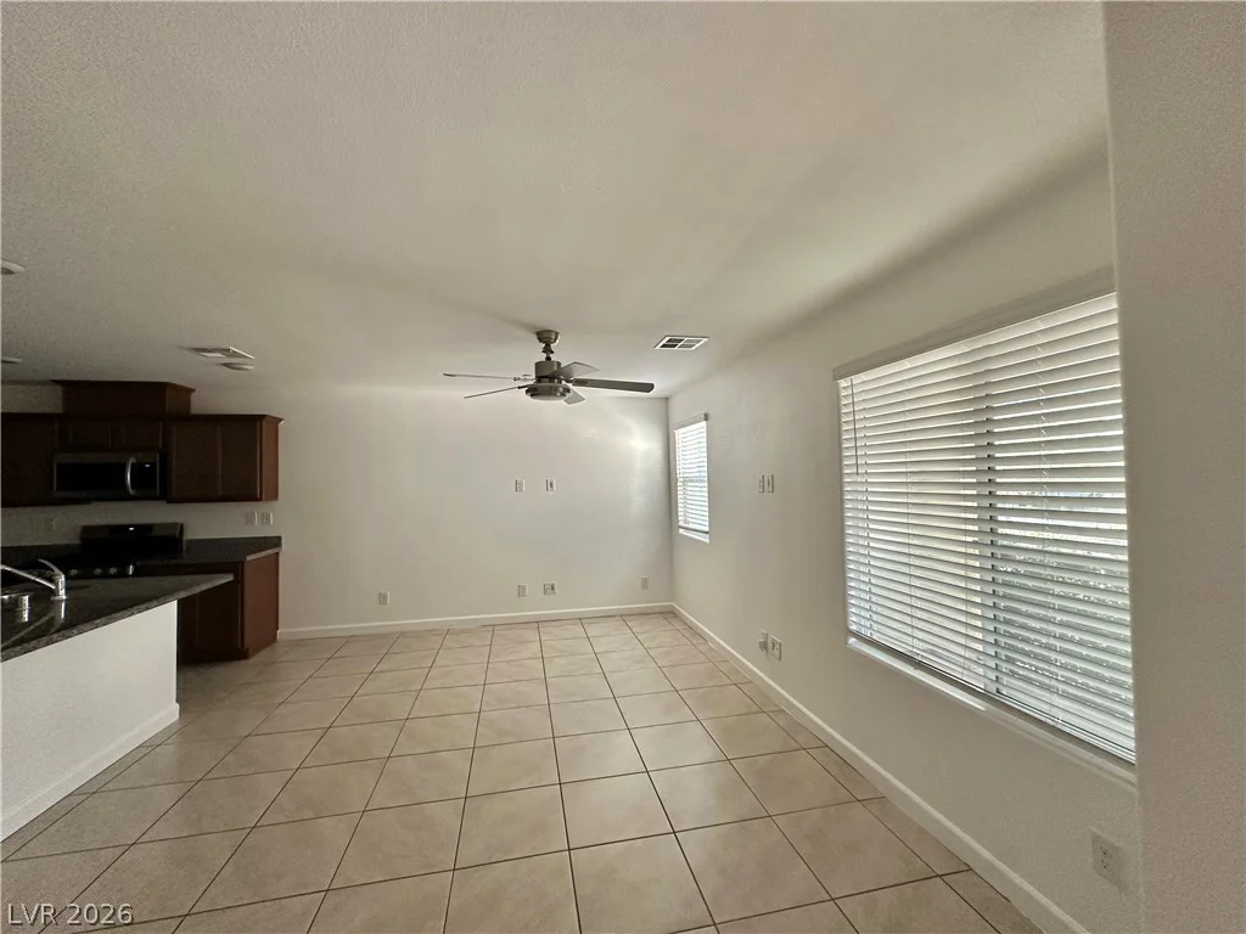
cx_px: 623
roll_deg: +0.1
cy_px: 467
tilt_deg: +2.0
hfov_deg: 102.1
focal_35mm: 14
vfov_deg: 85.7
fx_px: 504
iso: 200
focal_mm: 2.22
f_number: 2.2
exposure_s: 1/99
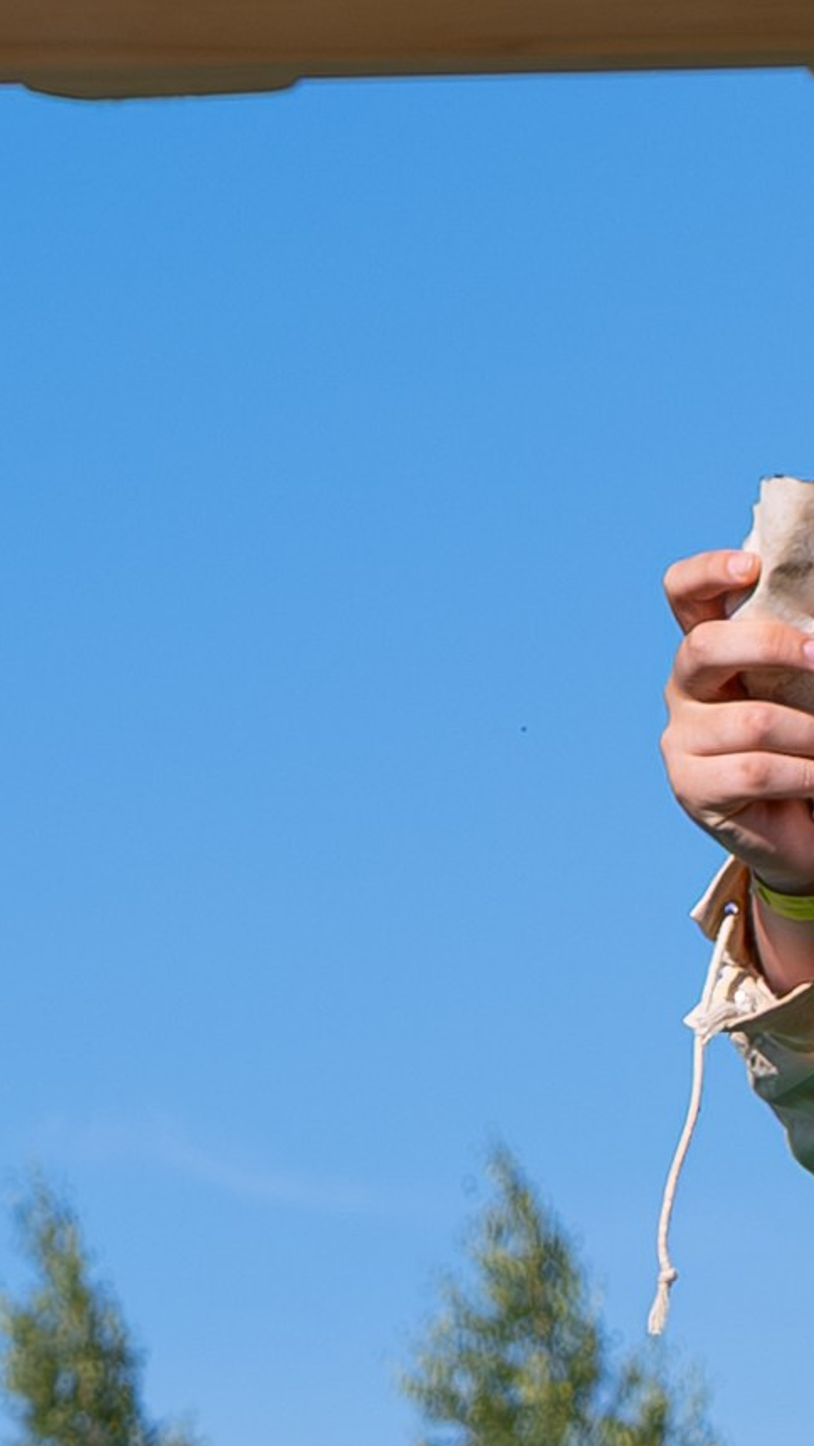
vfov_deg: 5.9
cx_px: -393
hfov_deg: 3.3
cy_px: 1036
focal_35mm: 365
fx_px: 14000
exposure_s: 1/1600
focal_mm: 32.1
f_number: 4
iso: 160
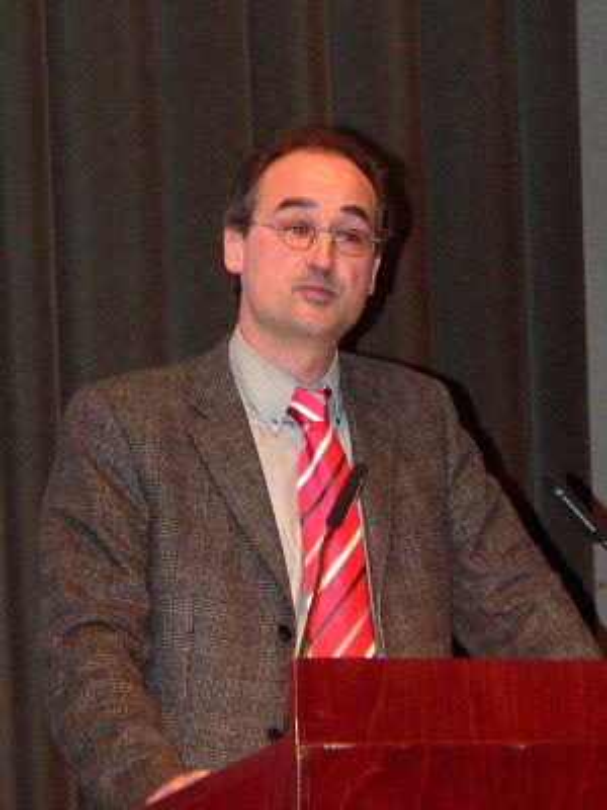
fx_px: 5658
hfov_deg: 6.1
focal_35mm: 242
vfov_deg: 8.2
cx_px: 304
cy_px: 405
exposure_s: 1/60
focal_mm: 40.2
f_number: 2.8
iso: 400
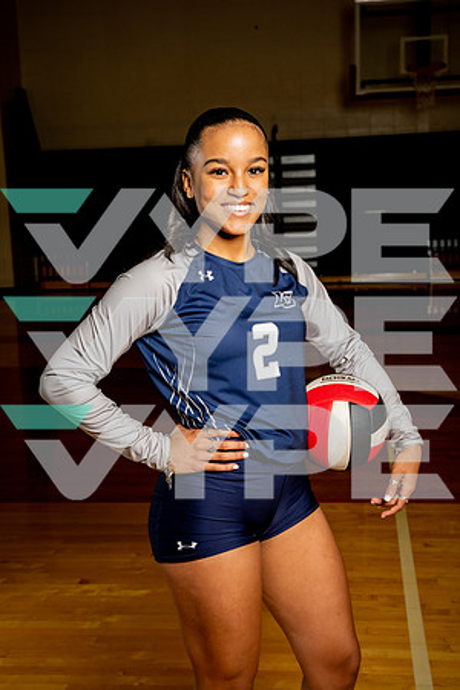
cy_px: 345
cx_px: 230
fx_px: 997
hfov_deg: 26.0
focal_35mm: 52
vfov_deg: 38.2
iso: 400
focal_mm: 52
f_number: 7.1
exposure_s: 1/250
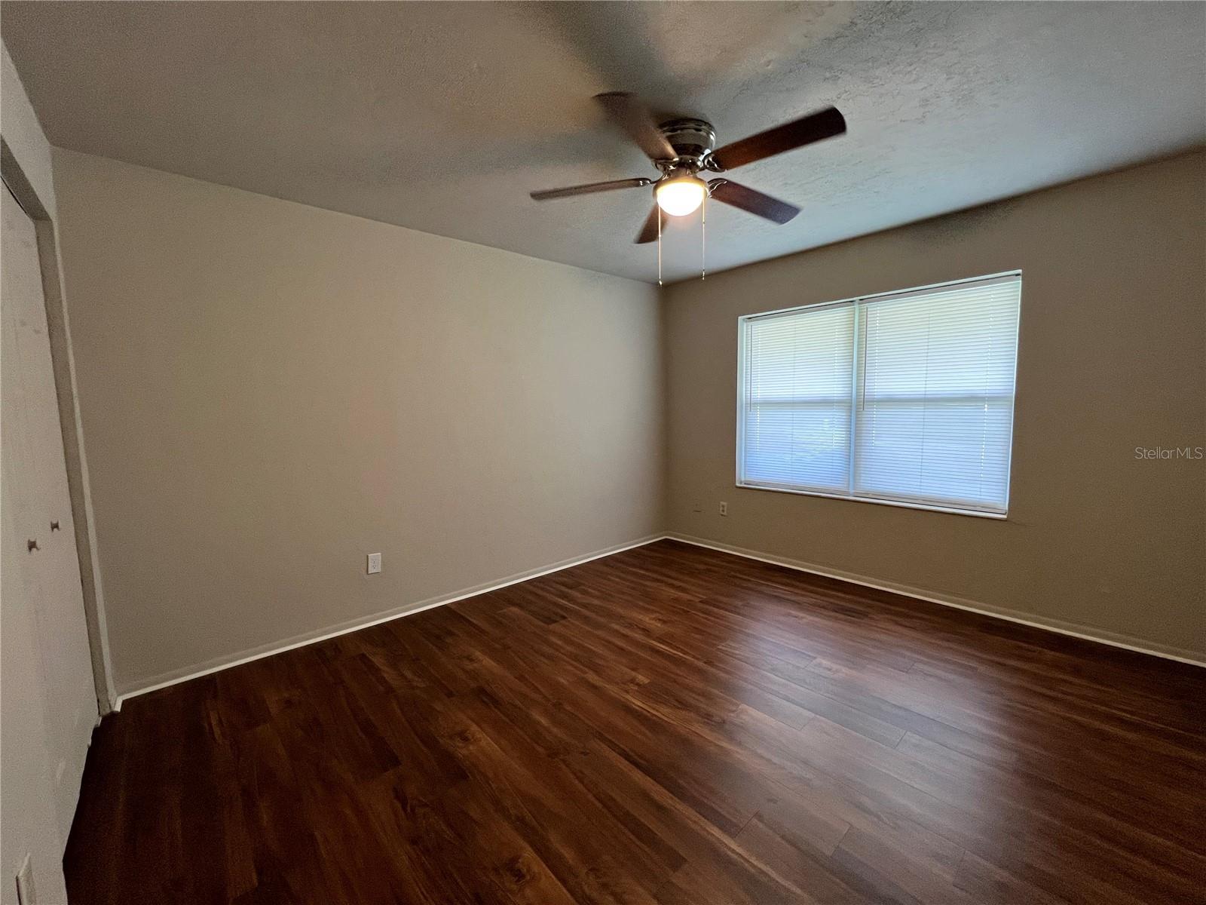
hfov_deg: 106.2
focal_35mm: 13
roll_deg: +1.3
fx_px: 453
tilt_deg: -5.9
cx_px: 603
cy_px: 452
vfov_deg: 89.9
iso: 320
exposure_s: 1/60
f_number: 1.8
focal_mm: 1.57
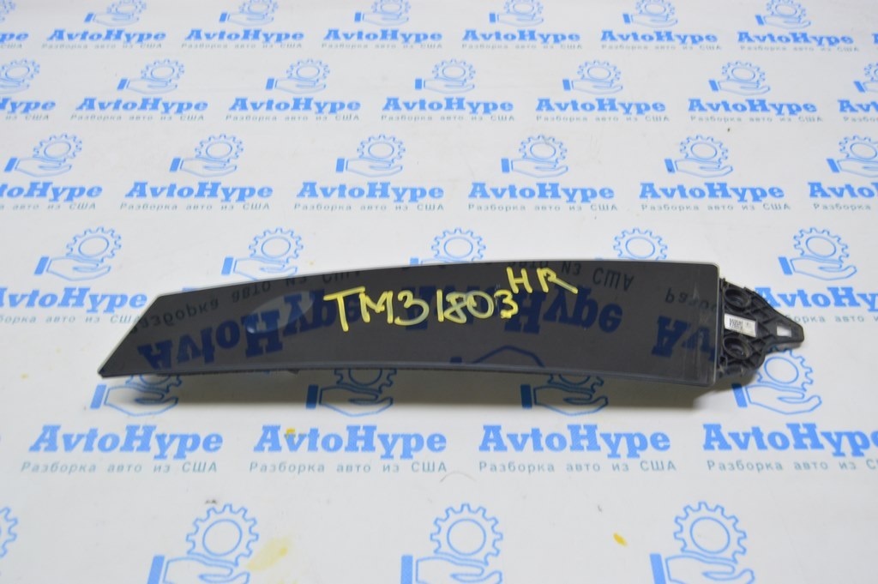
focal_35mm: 33
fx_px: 804
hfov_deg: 57.3
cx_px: 439
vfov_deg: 39.9
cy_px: 292
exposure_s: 1/20
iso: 400
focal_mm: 22
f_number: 5.6
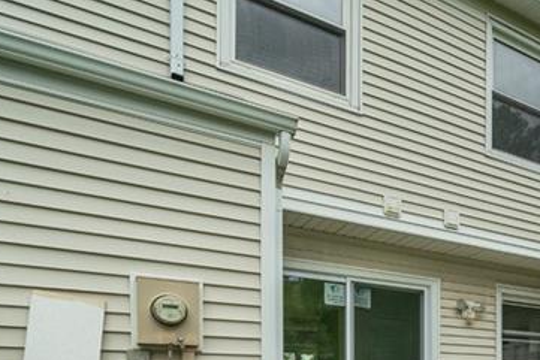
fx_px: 510
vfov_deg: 34.2
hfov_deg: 47.3
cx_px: 528
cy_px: 387
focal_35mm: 34
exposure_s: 1/125
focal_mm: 12
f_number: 8
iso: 100
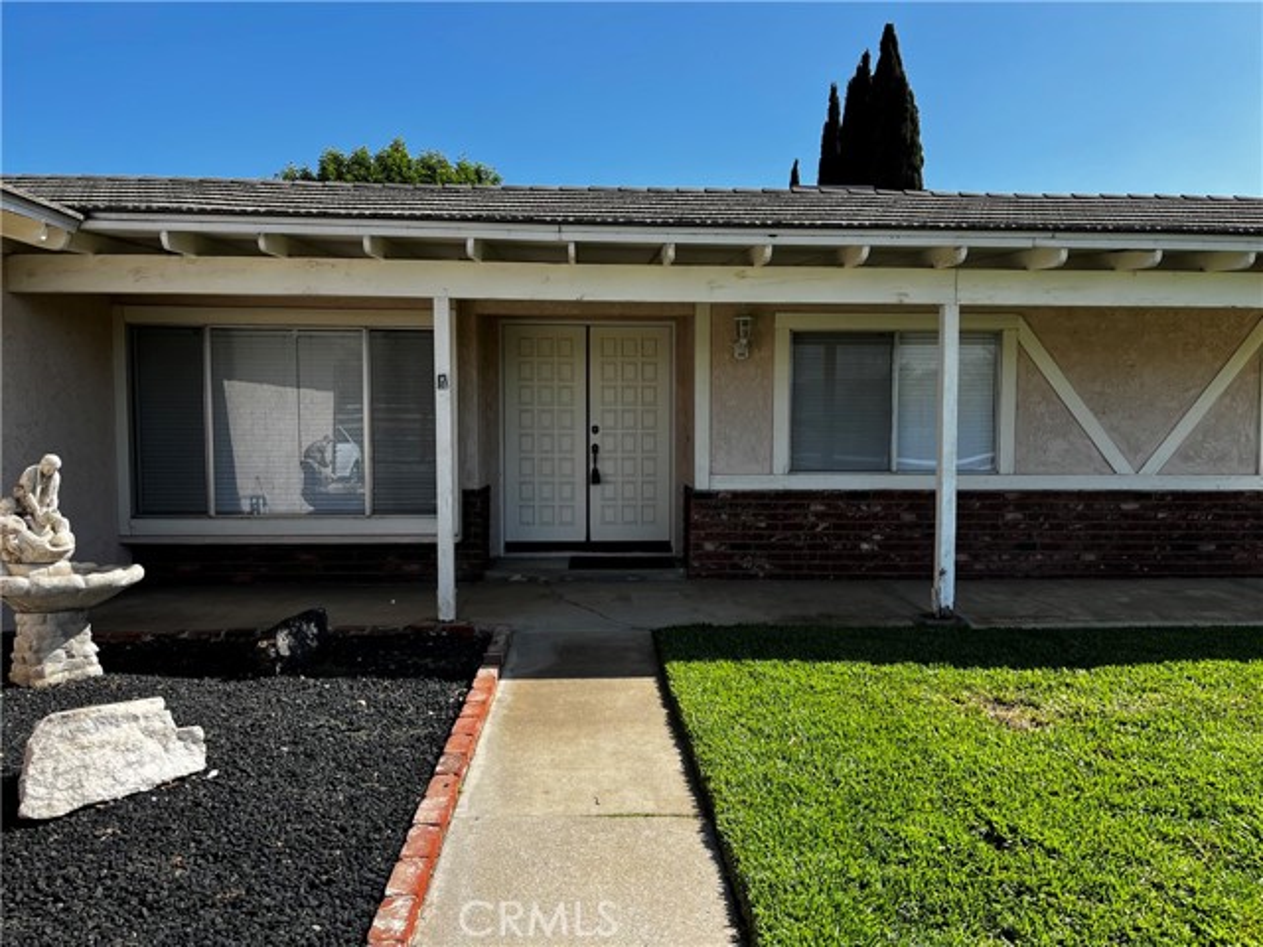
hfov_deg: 67.3
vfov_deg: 53.1
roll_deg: +0.3
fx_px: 949
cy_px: 474
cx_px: 632
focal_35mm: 26
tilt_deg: -3.4
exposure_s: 1/2062
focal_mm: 5.1
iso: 50
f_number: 1.6
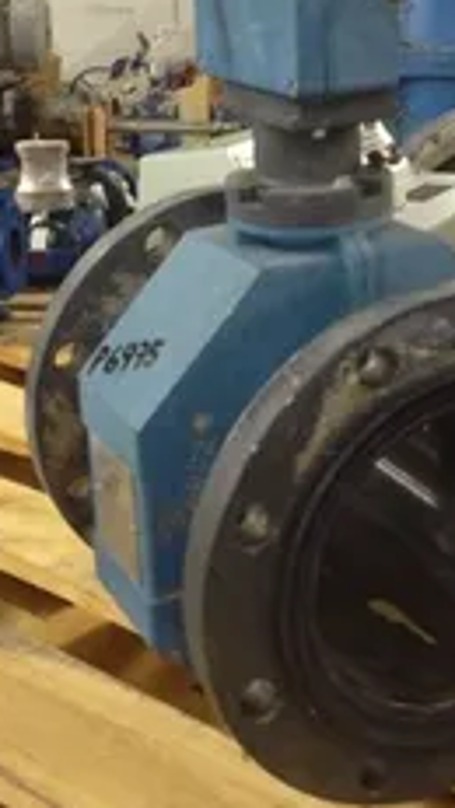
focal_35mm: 66
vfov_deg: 31.8
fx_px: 1415
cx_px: 270
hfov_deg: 18.3
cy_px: 322
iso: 200
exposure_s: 1/20
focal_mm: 4.28
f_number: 2.4
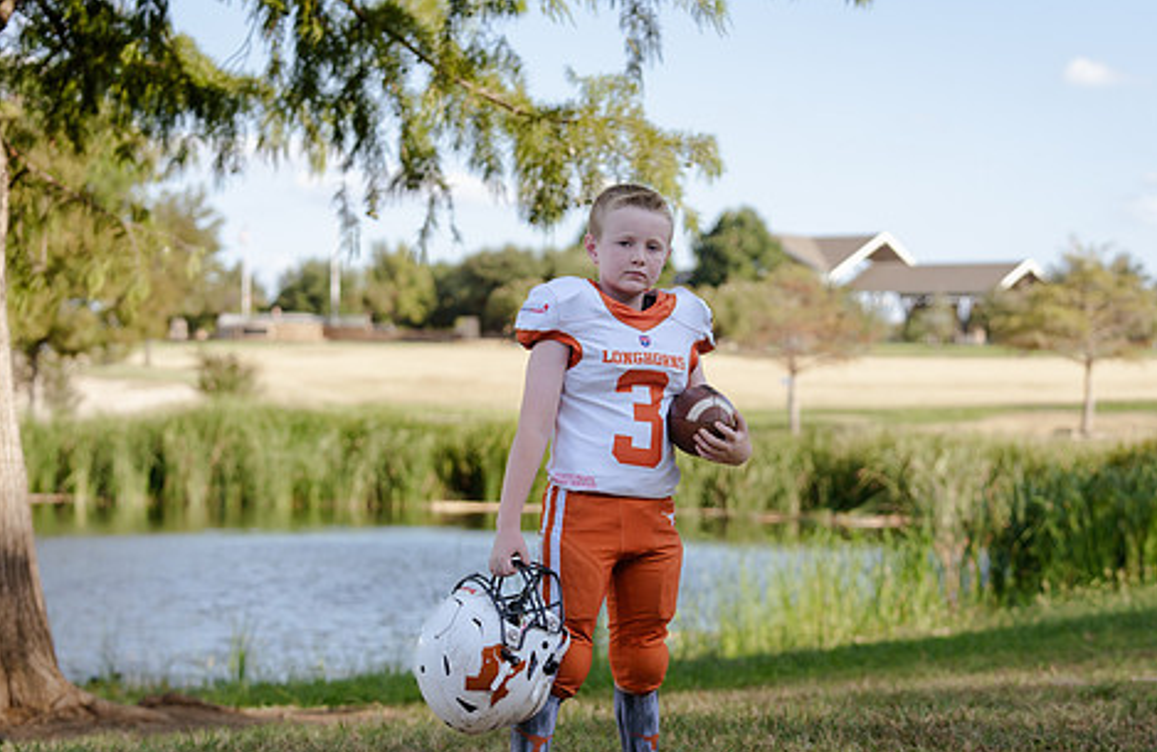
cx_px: 615
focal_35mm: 92
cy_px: 469
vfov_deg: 14.6
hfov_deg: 22.3
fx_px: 2934
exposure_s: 1/320
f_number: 3.5
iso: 100
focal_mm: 70
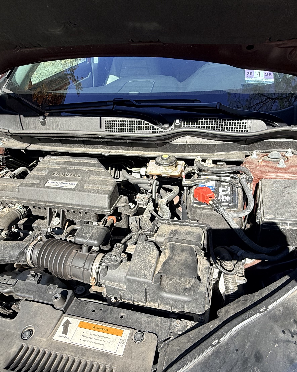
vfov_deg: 67.9
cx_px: 150
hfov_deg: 56.8
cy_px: 206
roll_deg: +6.5
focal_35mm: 25
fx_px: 275
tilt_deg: -35.0
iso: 50
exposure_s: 1/535
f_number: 2.2
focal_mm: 2.22
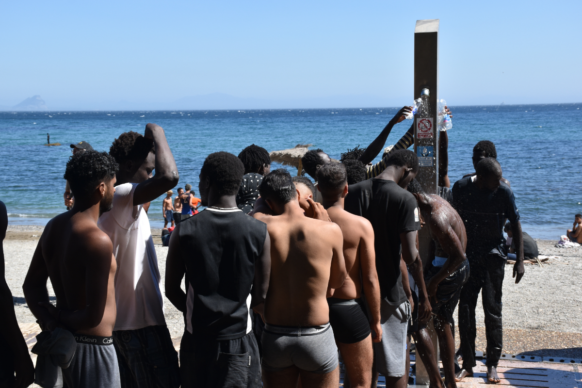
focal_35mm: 57
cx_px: 291
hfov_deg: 35.1
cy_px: 194
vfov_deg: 23.8
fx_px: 921
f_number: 9
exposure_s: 1/320
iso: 200
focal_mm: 38
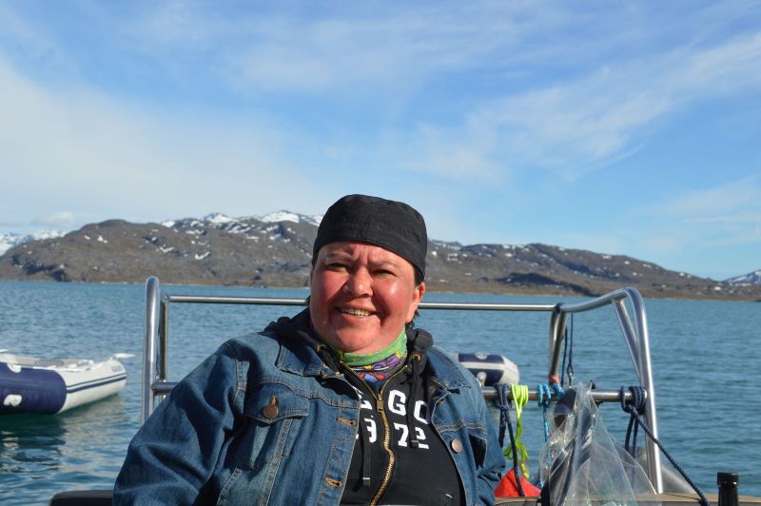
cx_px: 380
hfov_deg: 43.6
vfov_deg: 29.8
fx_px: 950
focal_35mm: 45
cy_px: 253
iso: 100
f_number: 8
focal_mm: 30
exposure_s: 1/250
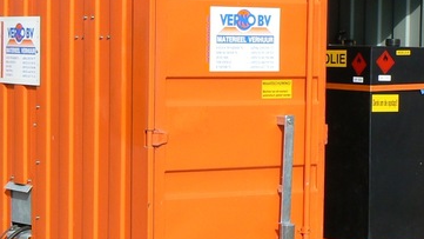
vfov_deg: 9.0
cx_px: 195
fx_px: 1506
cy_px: 135
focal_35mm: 134
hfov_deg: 16.0
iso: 100
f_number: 4
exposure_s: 1/1300
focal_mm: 10.2
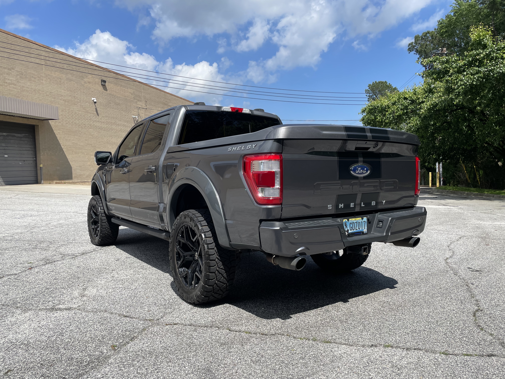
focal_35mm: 26
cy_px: 190
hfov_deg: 67.3
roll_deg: +1.2
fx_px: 379
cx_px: 252
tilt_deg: -3.4
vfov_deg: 53.1
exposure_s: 1/3300
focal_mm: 4.2
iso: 32
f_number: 1.6
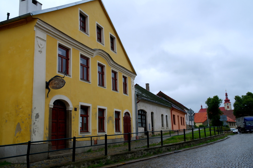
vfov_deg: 40.0
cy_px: 84
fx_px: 232
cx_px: 126
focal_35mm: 33
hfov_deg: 57.2
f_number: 10
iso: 100
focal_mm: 22
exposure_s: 1/60
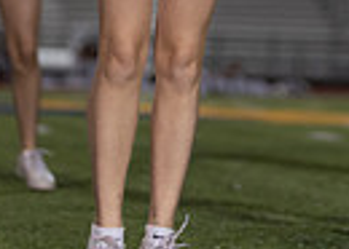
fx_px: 2549
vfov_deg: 5.6
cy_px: -108
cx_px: 258
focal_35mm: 257
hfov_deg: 7.8
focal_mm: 50
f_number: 1.2
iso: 500
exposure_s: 1/1000
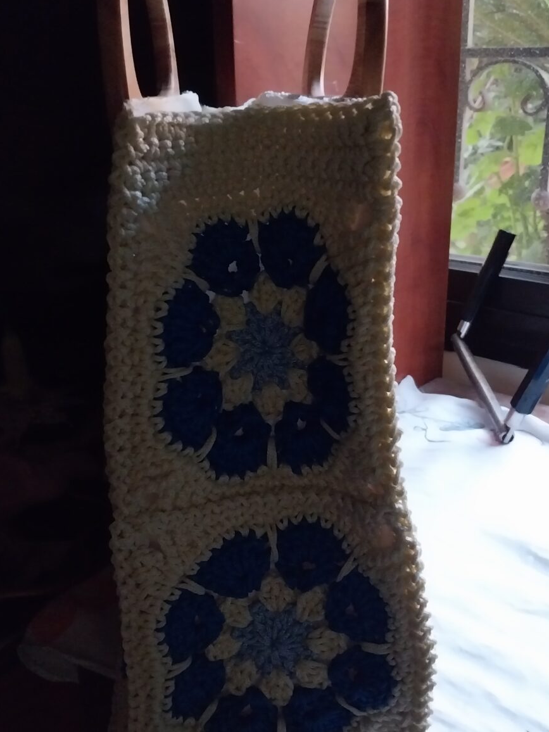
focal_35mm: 36
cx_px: 297
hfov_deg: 39.6
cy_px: 358
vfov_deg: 51.4
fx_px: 761
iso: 1250
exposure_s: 1/20
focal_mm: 4
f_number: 1.8
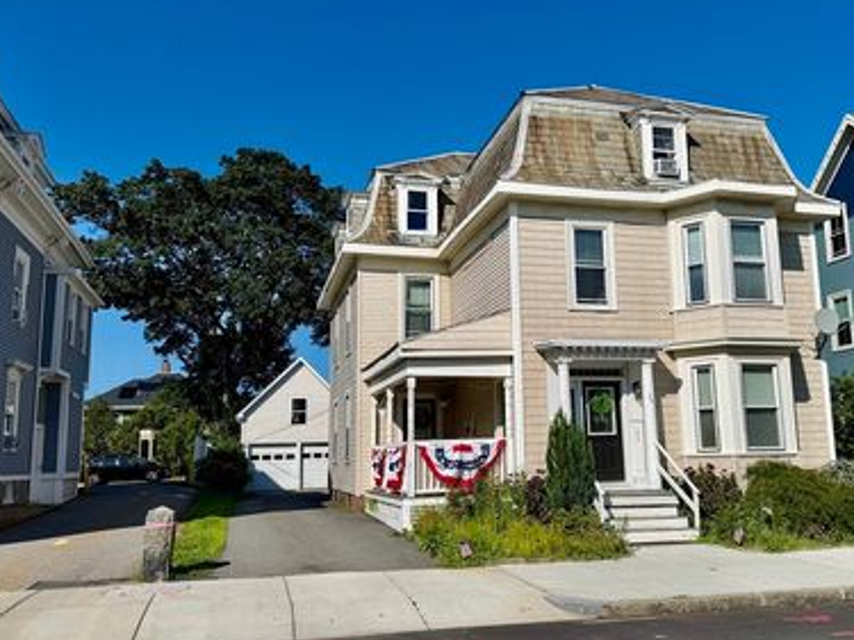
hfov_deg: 56.7
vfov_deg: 44.1
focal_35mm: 32
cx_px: 478
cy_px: 329
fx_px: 789
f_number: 1.78
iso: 80
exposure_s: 1/9091
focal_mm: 6.76
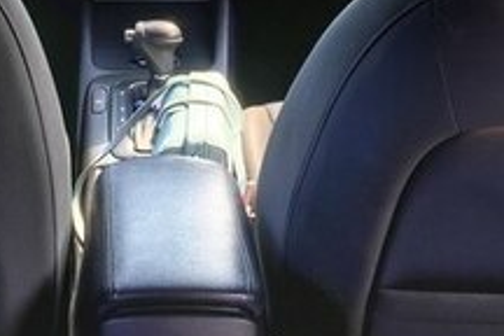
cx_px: 159
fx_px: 1288
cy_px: -106
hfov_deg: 22.0
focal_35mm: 92
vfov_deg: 14.2
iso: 25
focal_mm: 4.15
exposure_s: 1/118
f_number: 2.2
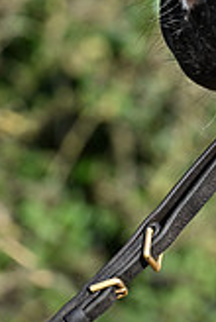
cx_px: 374
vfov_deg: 3.6
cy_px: -242
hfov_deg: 2.4
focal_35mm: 565
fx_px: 5063
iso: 360
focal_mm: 160
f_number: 5.6
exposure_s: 1/1000
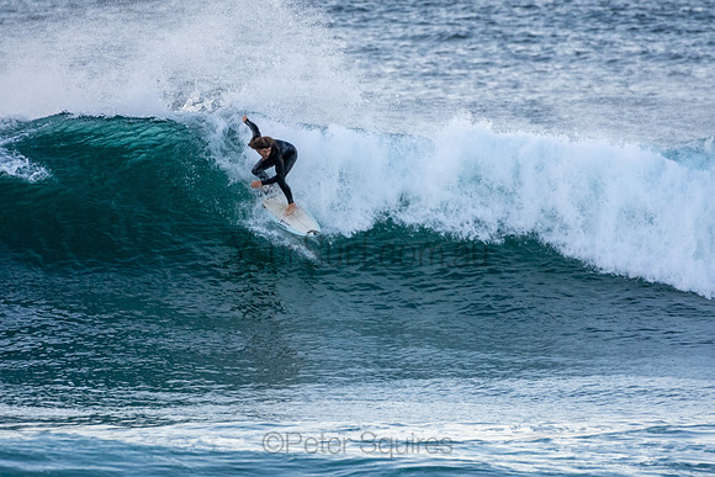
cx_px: 358
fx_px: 14899
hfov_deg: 2.7
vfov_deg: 1.8
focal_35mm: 750
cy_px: 238
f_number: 5.6
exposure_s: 1/1250
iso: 1800
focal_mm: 500
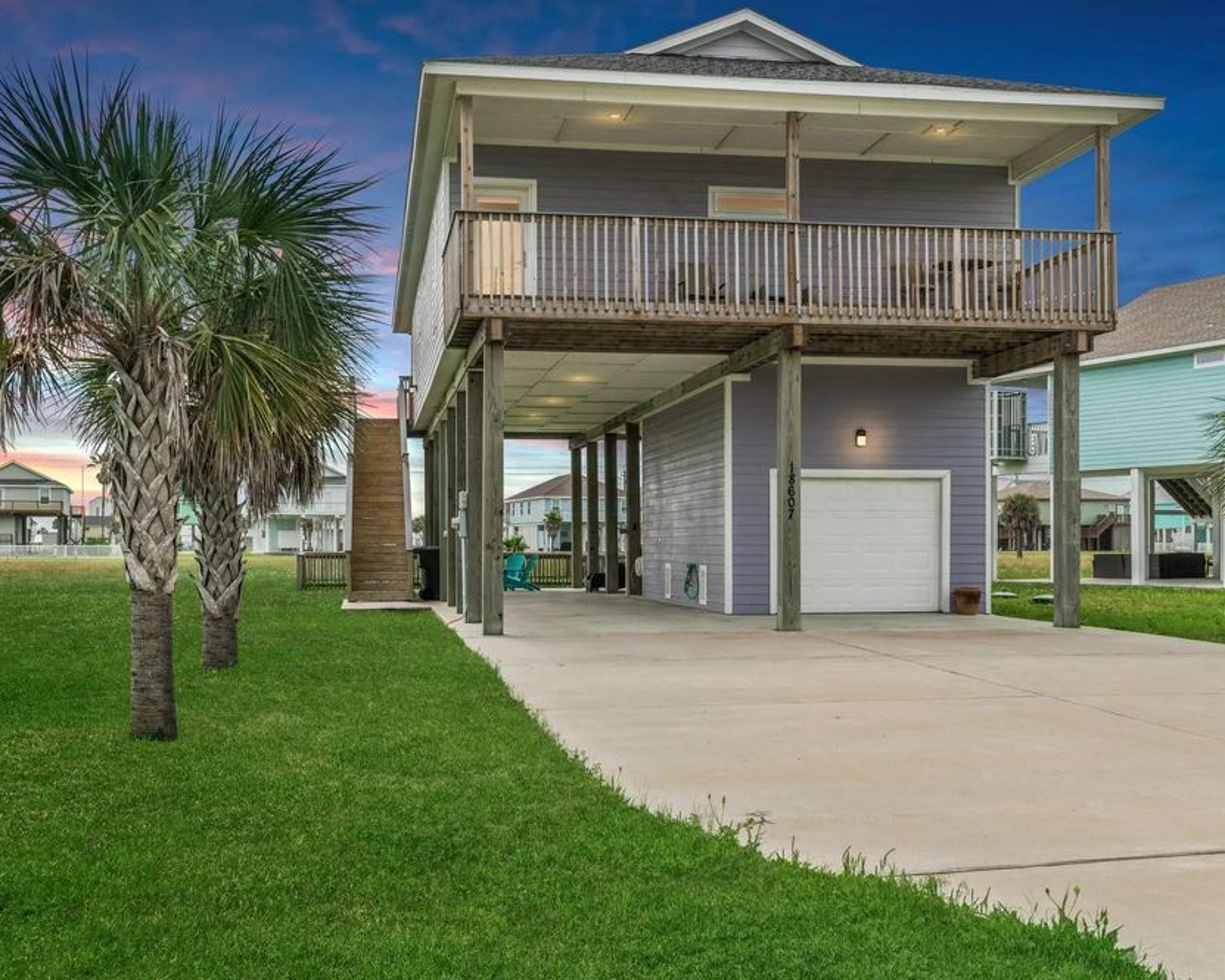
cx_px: 593
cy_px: 493
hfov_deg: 49.1
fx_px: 1342
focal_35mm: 37
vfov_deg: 40.1
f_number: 9
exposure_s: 1/160
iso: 160
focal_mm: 32
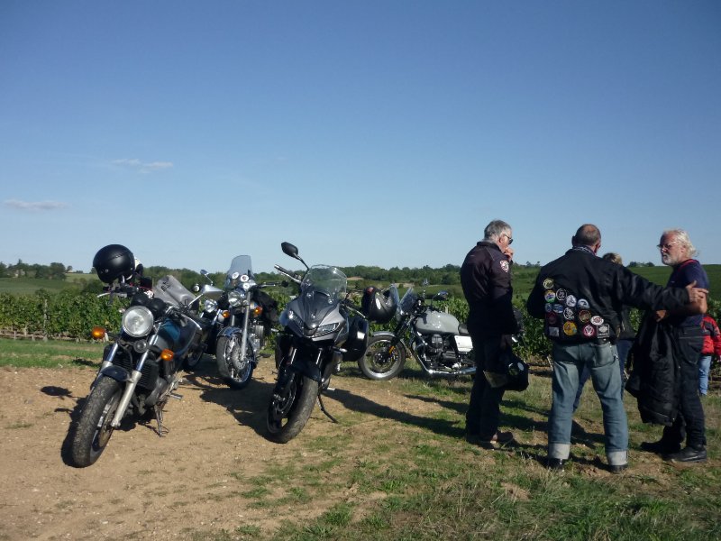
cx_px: 360
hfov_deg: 55.4
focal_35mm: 33
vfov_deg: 42.9
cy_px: 270
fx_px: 687
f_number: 8
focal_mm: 5.5
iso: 200
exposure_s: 1/640
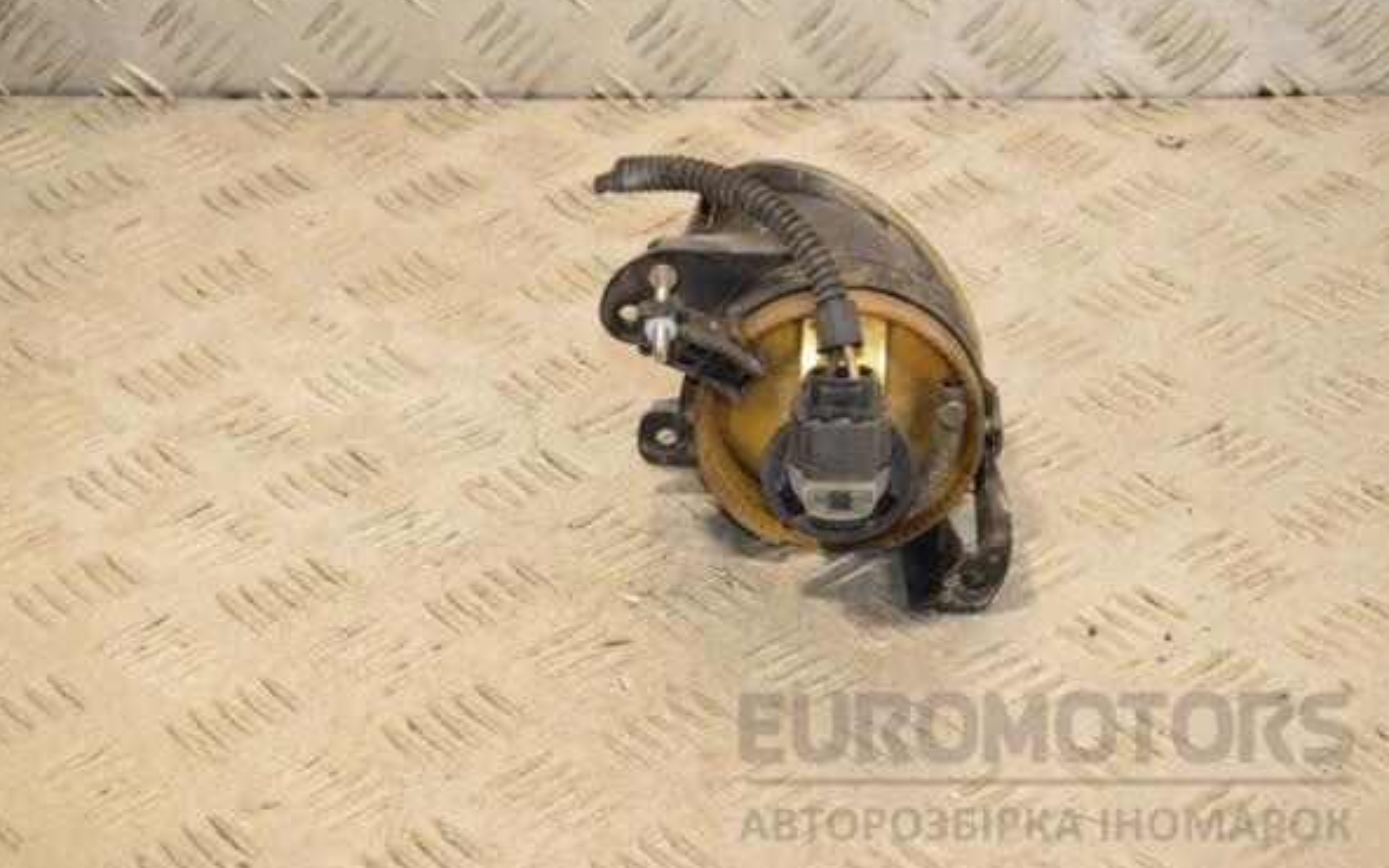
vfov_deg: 13.6
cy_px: 415
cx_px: 694
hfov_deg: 21.6
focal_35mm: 96
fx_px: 3634
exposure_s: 1/200
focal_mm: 62
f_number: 8
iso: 800
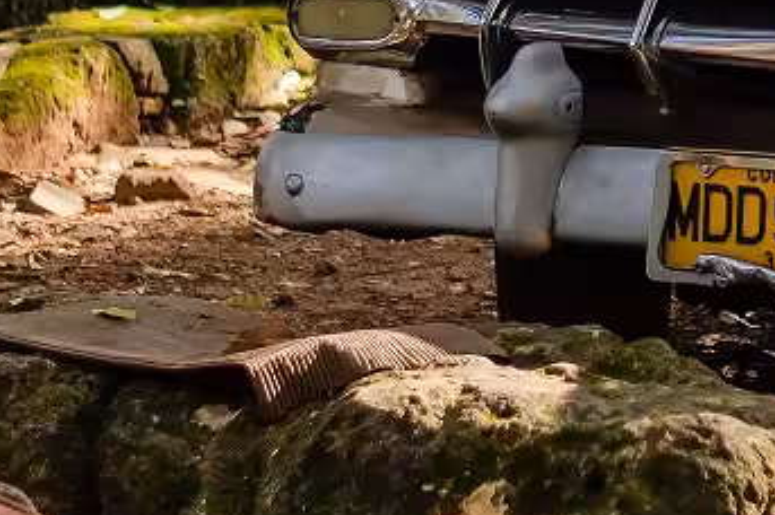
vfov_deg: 5.1
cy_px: -192
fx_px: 5785
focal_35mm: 269
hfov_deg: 7.5
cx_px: 1112
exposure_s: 1/2000
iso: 160
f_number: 1.8
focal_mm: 50
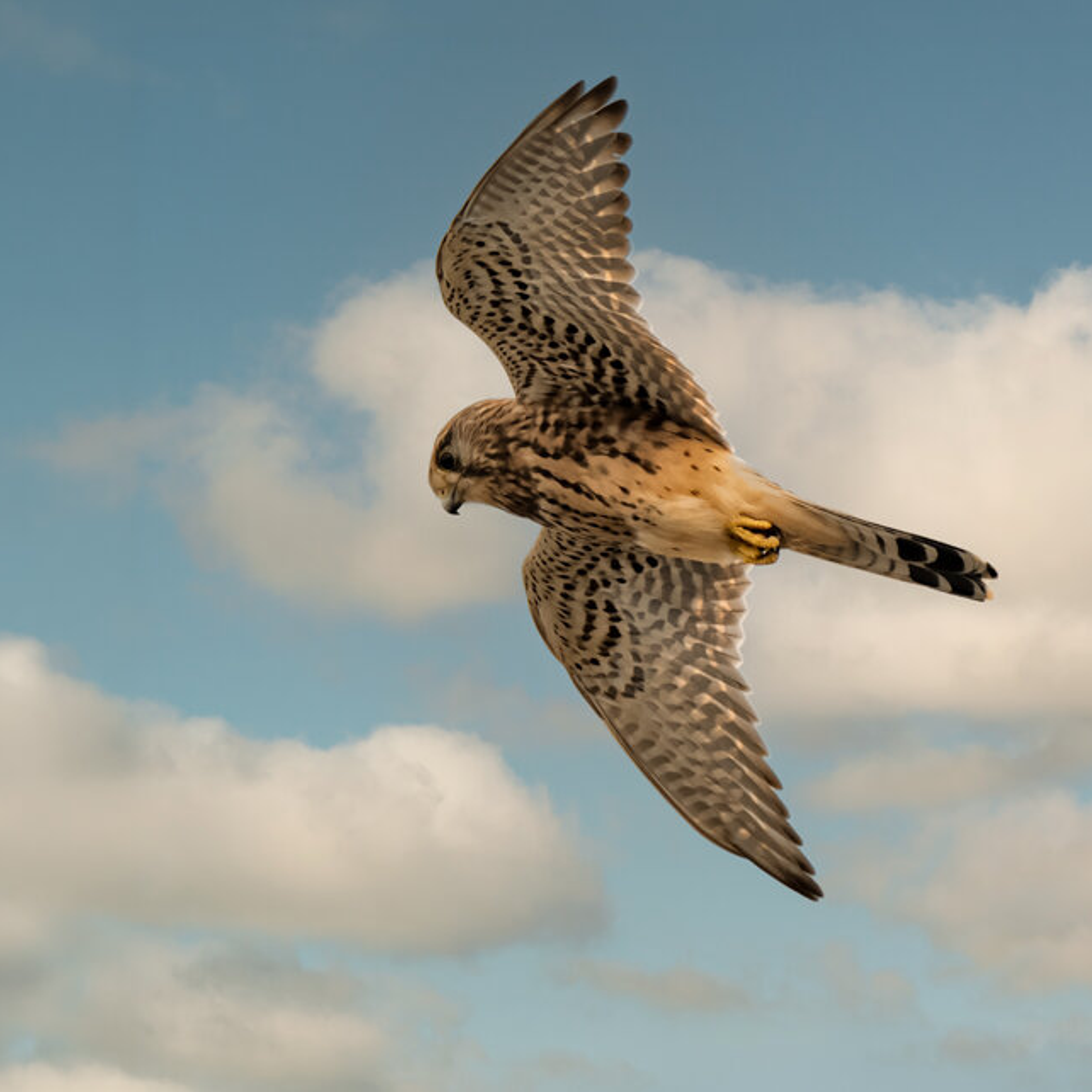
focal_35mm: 769
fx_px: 27446
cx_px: 520
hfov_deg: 2.3
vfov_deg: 2.3
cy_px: 545
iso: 800
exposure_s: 1/1000
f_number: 6.3
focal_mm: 600
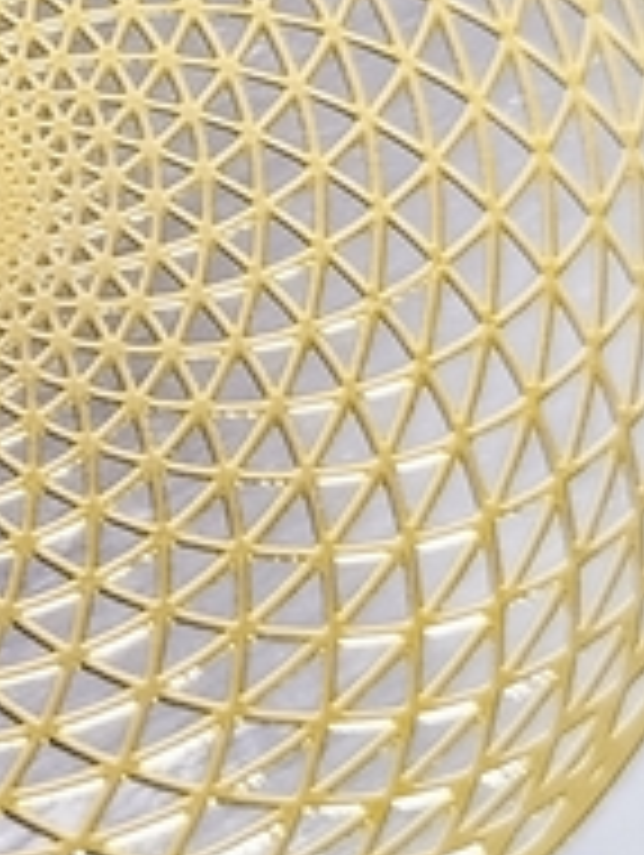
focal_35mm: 126
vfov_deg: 15.5
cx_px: -194
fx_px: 3119
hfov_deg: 11.5
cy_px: 158
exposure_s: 1/33
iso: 800
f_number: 1.7
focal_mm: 5.31
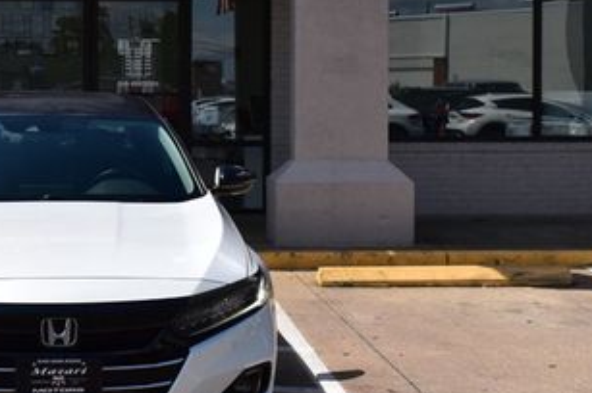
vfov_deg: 18.1
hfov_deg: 26.6
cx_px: 127
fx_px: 1232
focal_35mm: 75
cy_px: 123
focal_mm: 24
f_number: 11
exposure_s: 1/500
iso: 200
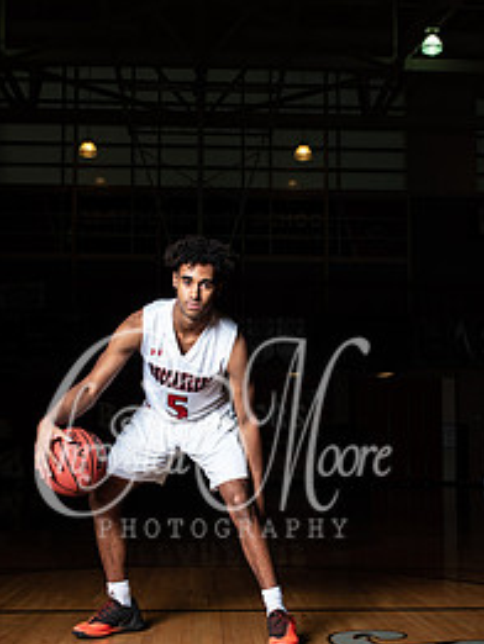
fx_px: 894
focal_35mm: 48
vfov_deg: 39.3
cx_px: 244
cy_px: 415
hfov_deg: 30.3
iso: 320
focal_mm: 29
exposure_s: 1/200
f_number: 14
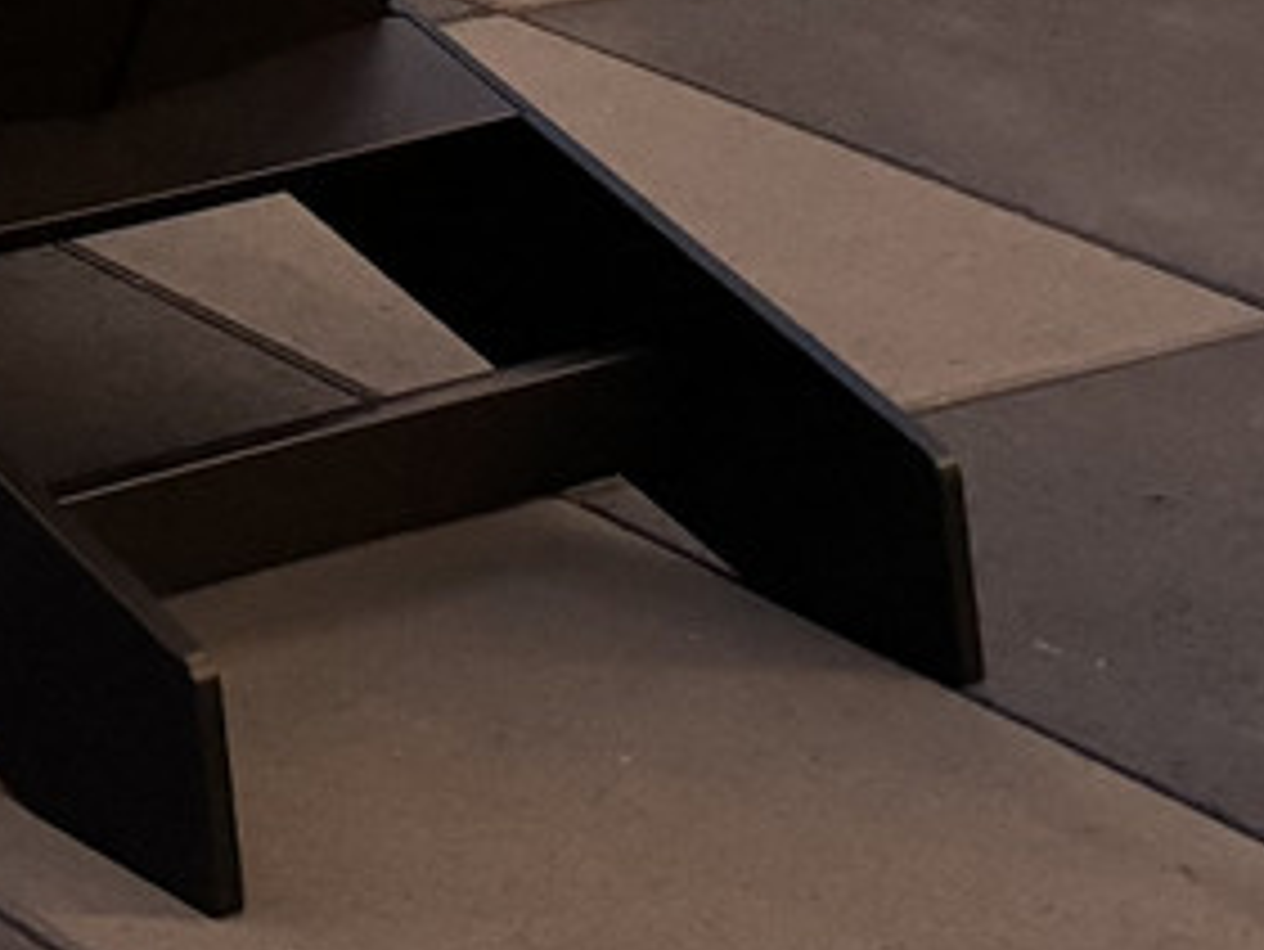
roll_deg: +0.3
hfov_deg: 12.4
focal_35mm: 131
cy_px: -1297
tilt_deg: -4.3
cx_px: -1615
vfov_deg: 10.0
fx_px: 4785
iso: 400
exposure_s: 1/60
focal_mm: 6.76
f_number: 1.78
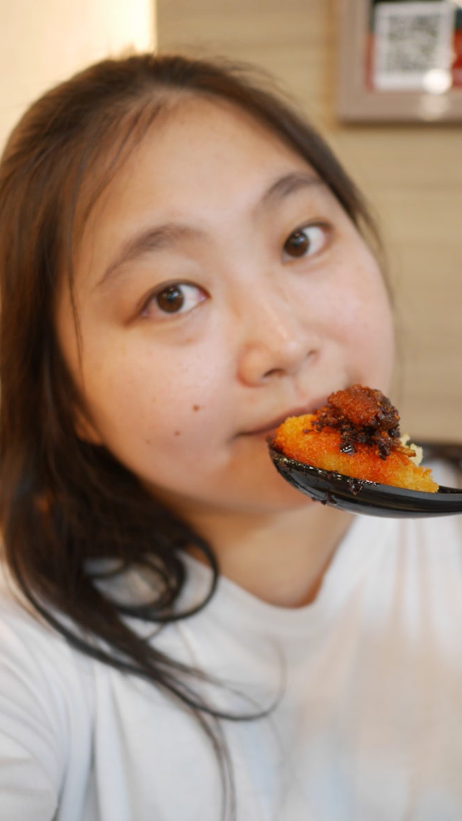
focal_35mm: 33
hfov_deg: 35.6
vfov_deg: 59.5
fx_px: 719
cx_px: 247
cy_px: 412
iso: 400
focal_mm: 15
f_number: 1.7
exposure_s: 1/60
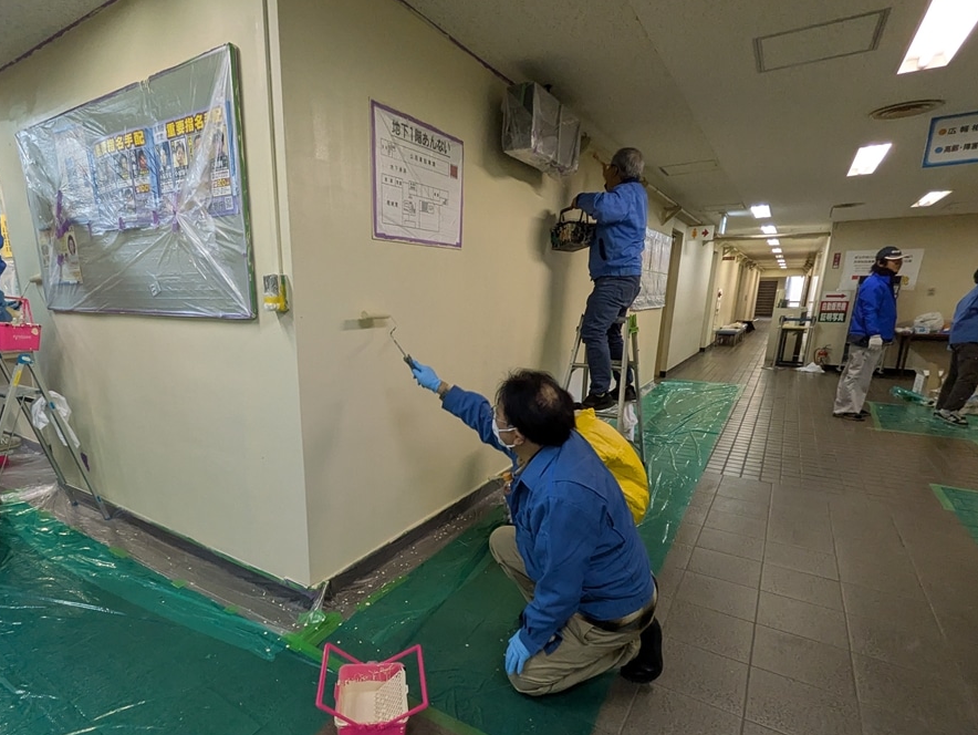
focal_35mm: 19
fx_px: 537
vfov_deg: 68.2
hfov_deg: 84.0
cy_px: 434
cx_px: 410
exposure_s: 1/100
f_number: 2.2
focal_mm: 1.83
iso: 322
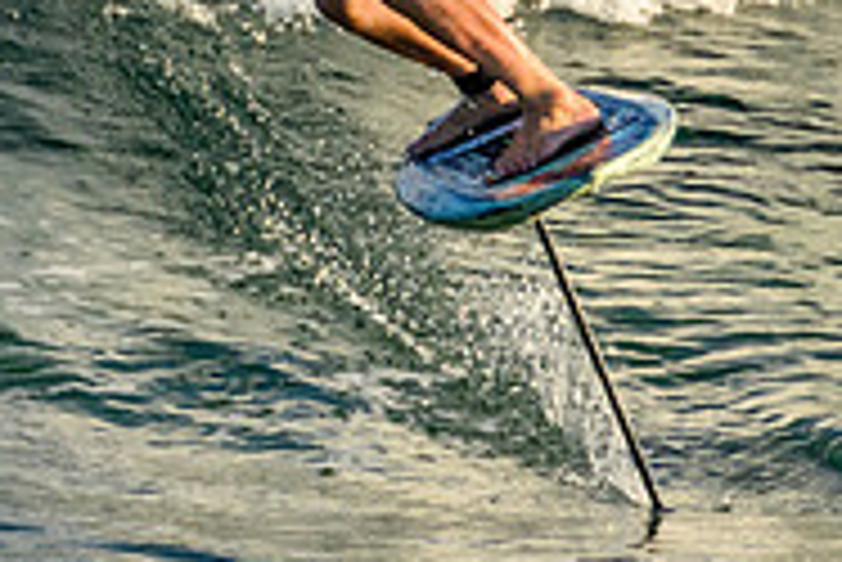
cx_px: 279
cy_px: -128
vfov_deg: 0.6
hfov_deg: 0.8
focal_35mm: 2484
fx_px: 58141
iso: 1600
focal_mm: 800
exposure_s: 1/2000
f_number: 11
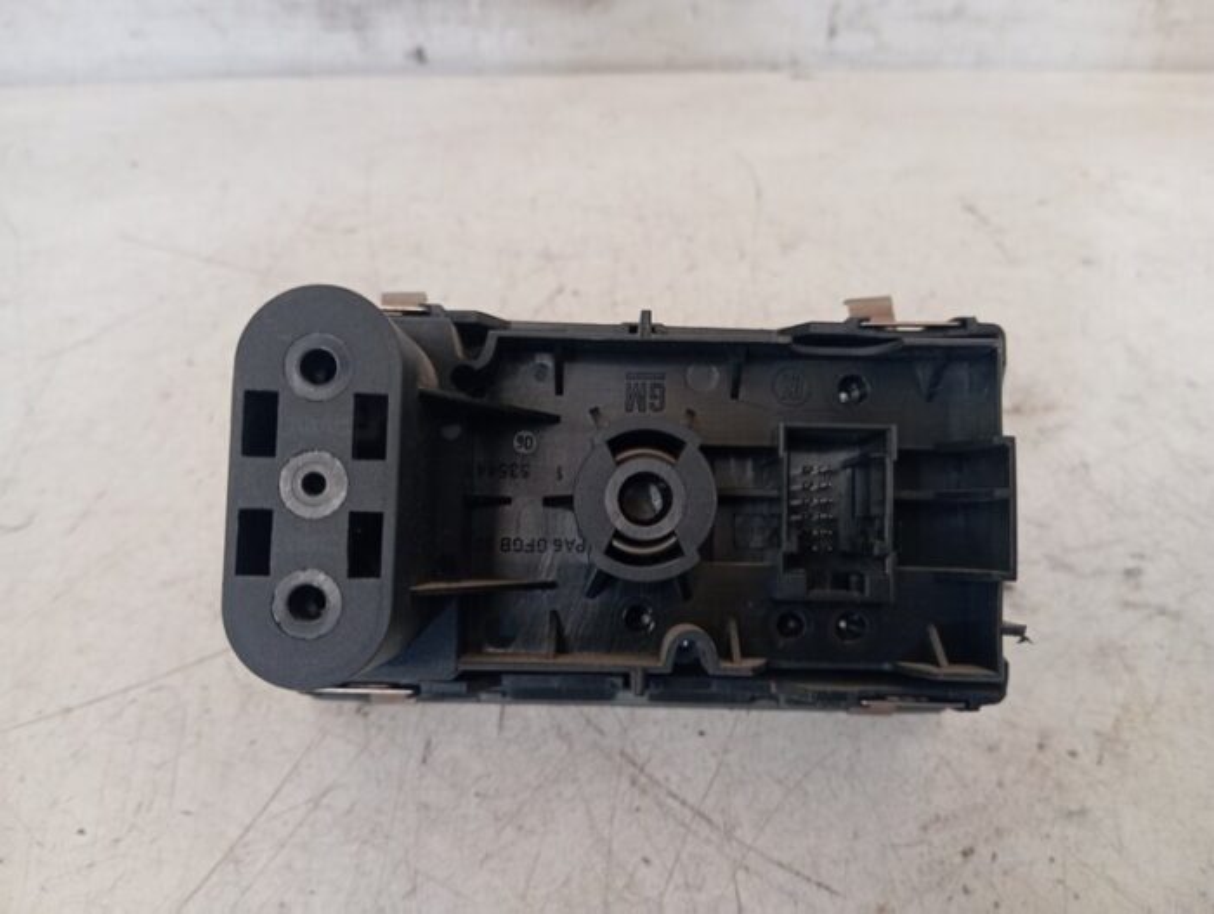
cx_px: 607
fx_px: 983
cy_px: 457
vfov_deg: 49.9
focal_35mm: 28
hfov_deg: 63.4
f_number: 1.8
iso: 381
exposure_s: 1/33.3
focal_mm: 4.22
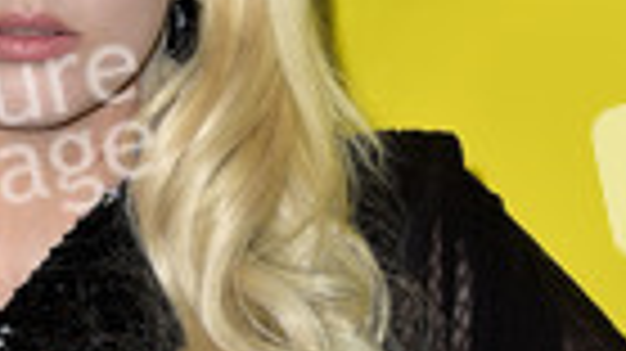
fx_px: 5010
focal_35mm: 302
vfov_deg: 4.0
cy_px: 378
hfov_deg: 7.1
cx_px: 56
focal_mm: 100
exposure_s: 1/250
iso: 250
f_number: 6.3
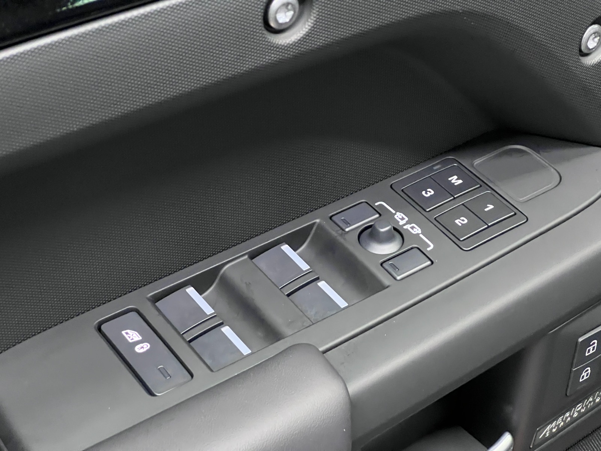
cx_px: 300
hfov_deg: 25.3
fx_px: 1337
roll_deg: -0.8
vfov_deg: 19.1
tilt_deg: -43.5
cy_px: 226
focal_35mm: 77
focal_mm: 9
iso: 800
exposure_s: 1/60
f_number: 2.8
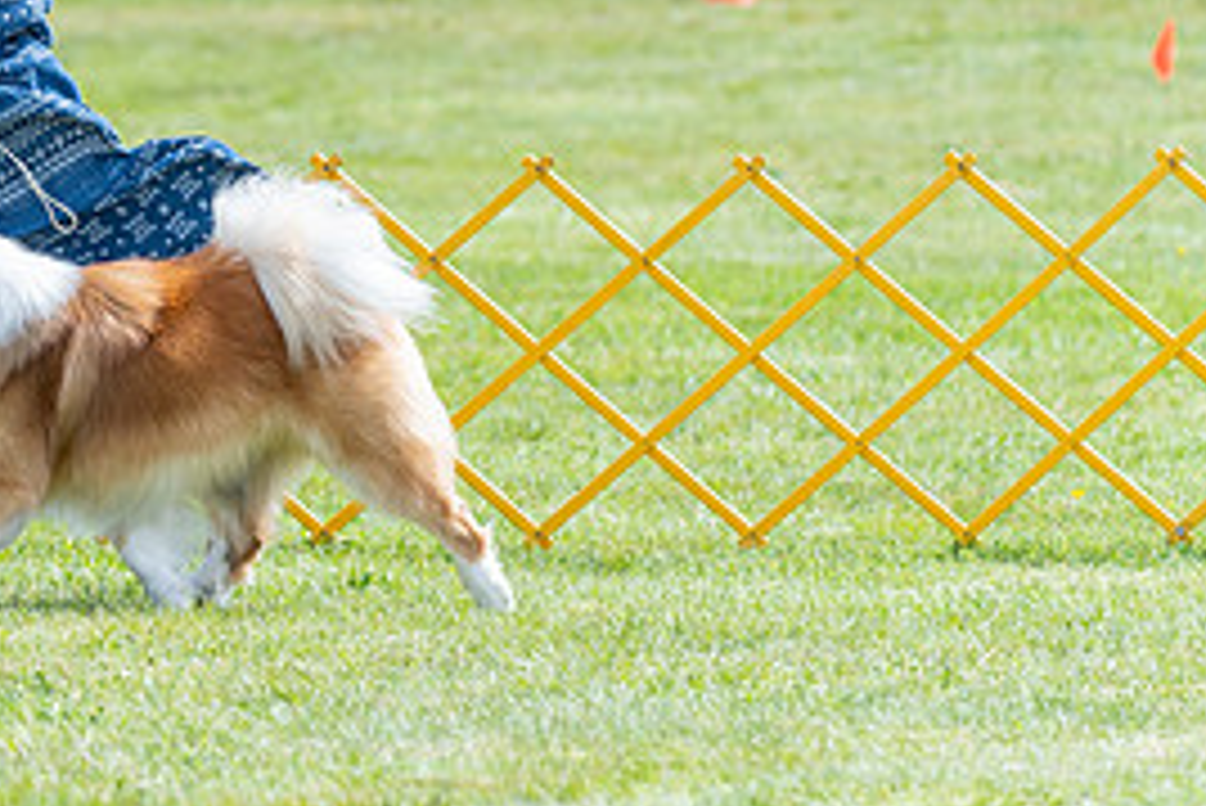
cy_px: 2
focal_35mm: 348
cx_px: 40
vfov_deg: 4.0
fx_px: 11664
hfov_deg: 5.9
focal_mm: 161
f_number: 4.5
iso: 400
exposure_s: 1/1600
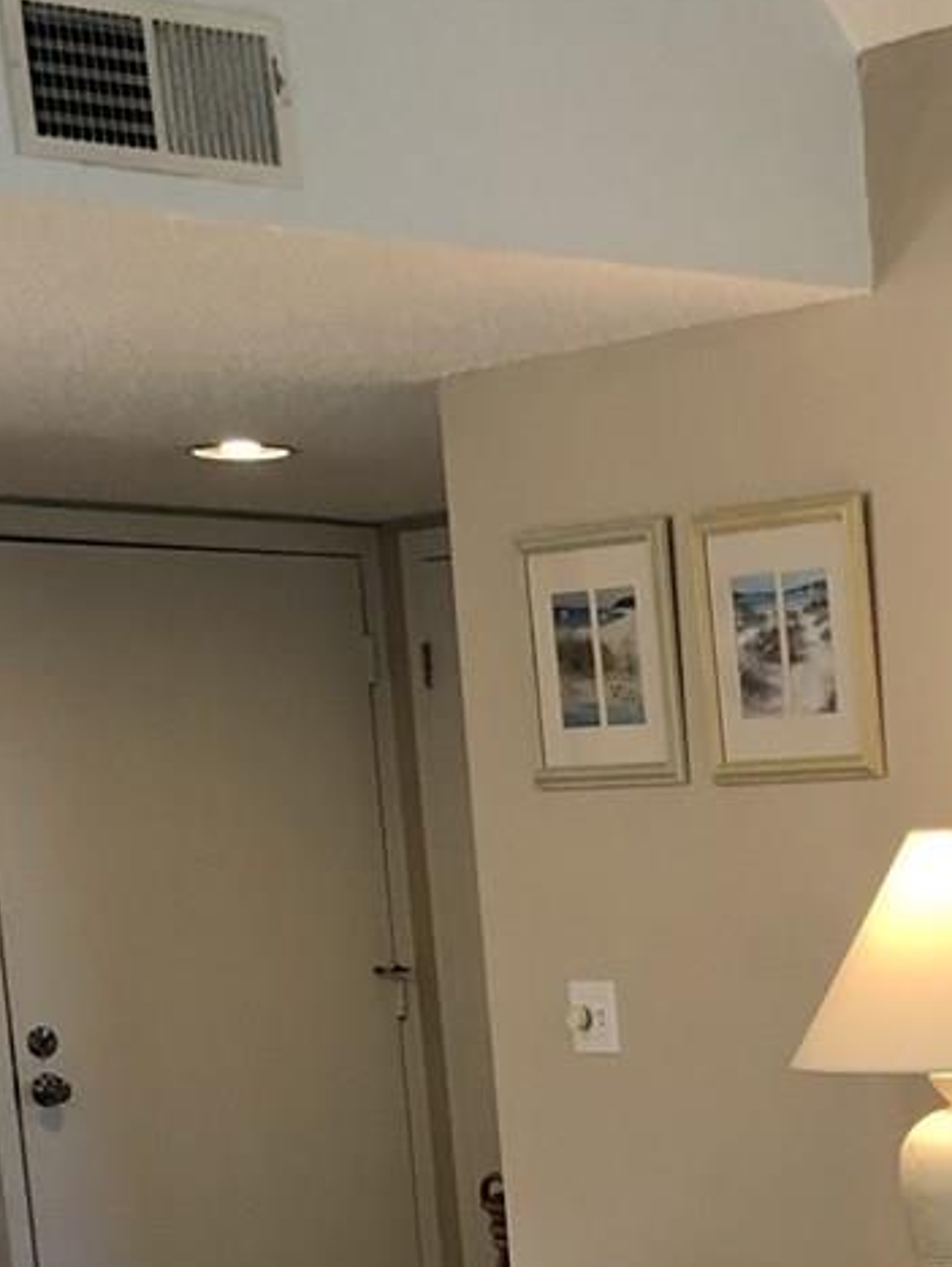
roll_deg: +2.0
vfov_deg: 20.0
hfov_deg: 14.8
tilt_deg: -9.7
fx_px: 3369
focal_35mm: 92
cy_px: 1522
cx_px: 1497
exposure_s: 1/40
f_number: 1.8
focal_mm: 4
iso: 25
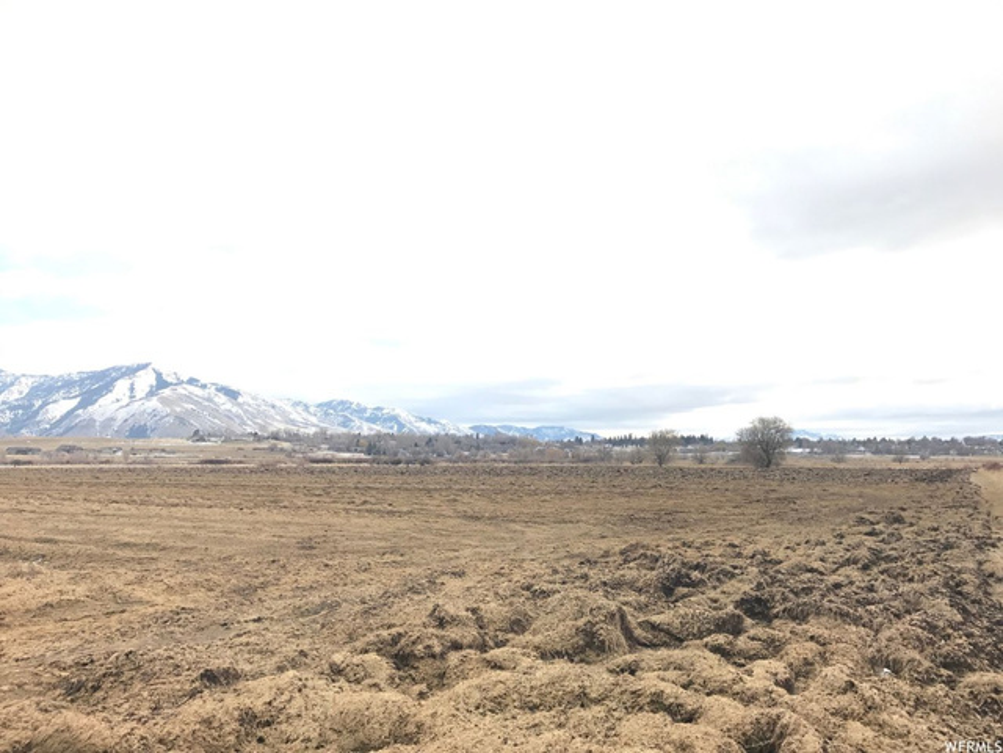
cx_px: 502
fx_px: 811
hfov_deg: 63.4
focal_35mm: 28
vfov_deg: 49.7
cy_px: 376
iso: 20
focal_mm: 3.99
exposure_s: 1/2083
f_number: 1.8
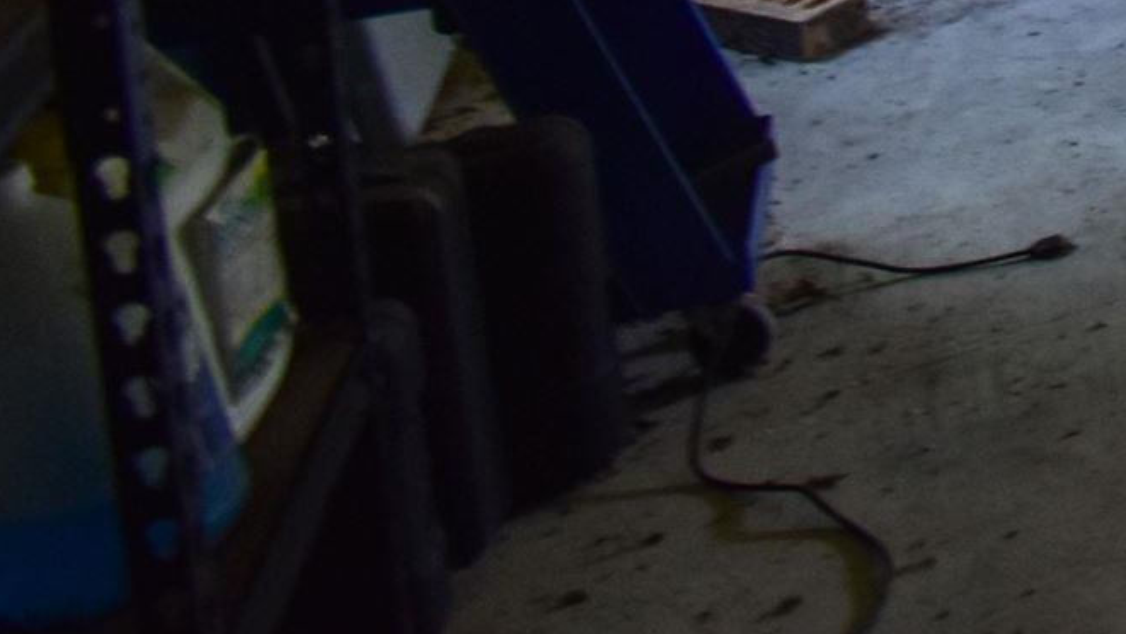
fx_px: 2180
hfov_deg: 16.3
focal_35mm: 73
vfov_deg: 12.4
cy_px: -960
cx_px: 2557
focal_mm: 10
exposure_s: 1/15
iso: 450
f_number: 6.3
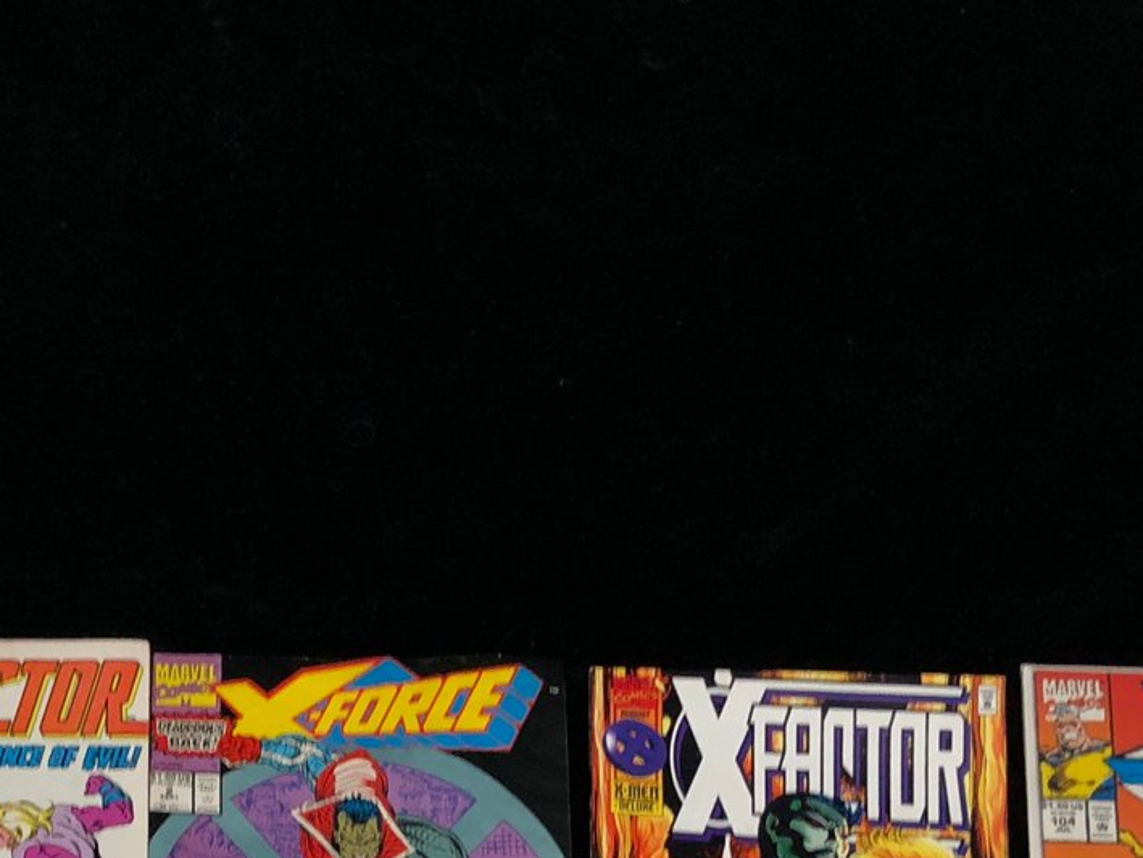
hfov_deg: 24.1
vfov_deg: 17.4
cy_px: 1148
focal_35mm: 79
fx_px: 2609
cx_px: 155
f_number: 1.8
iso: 40
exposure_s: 1/15
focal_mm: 4
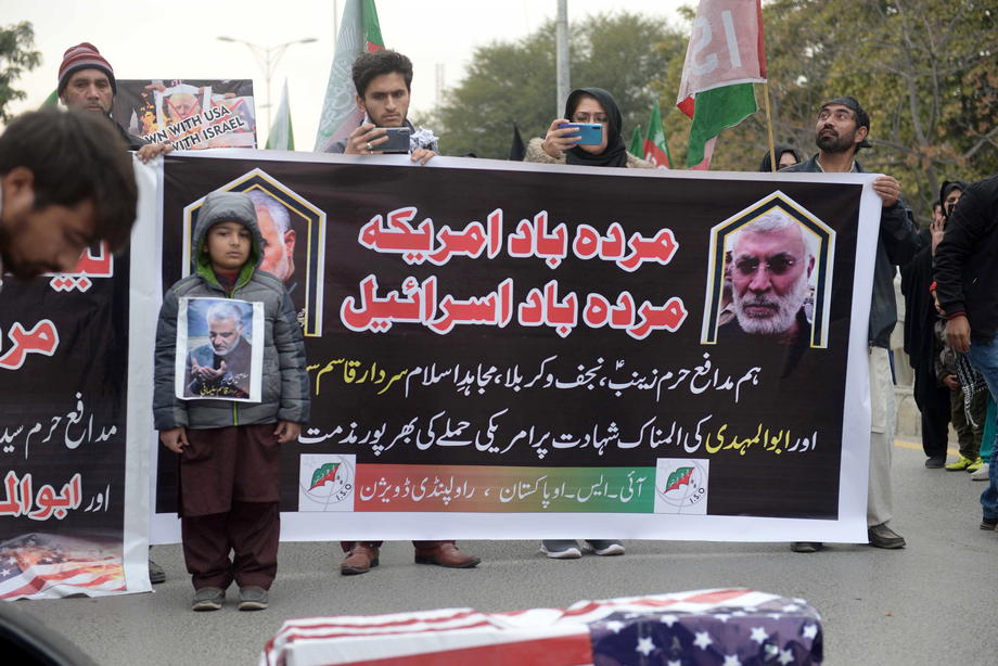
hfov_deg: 28.8
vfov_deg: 19.5
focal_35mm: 70
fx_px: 1941
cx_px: 499
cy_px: 333
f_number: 2.8
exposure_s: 1/400
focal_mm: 70
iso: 400
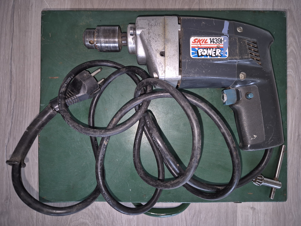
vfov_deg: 58.9
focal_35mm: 23
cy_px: 113
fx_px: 200
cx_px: 150
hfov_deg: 73.9
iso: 125
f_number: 1.8
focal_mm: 5.4
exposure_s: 1/19
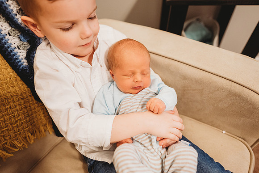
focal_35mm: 24
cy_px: 86
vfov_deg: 53.2
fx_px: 173
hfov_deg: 73.7
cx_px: 130
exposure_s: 1/160
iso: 1250
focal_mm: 24
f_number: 2.2
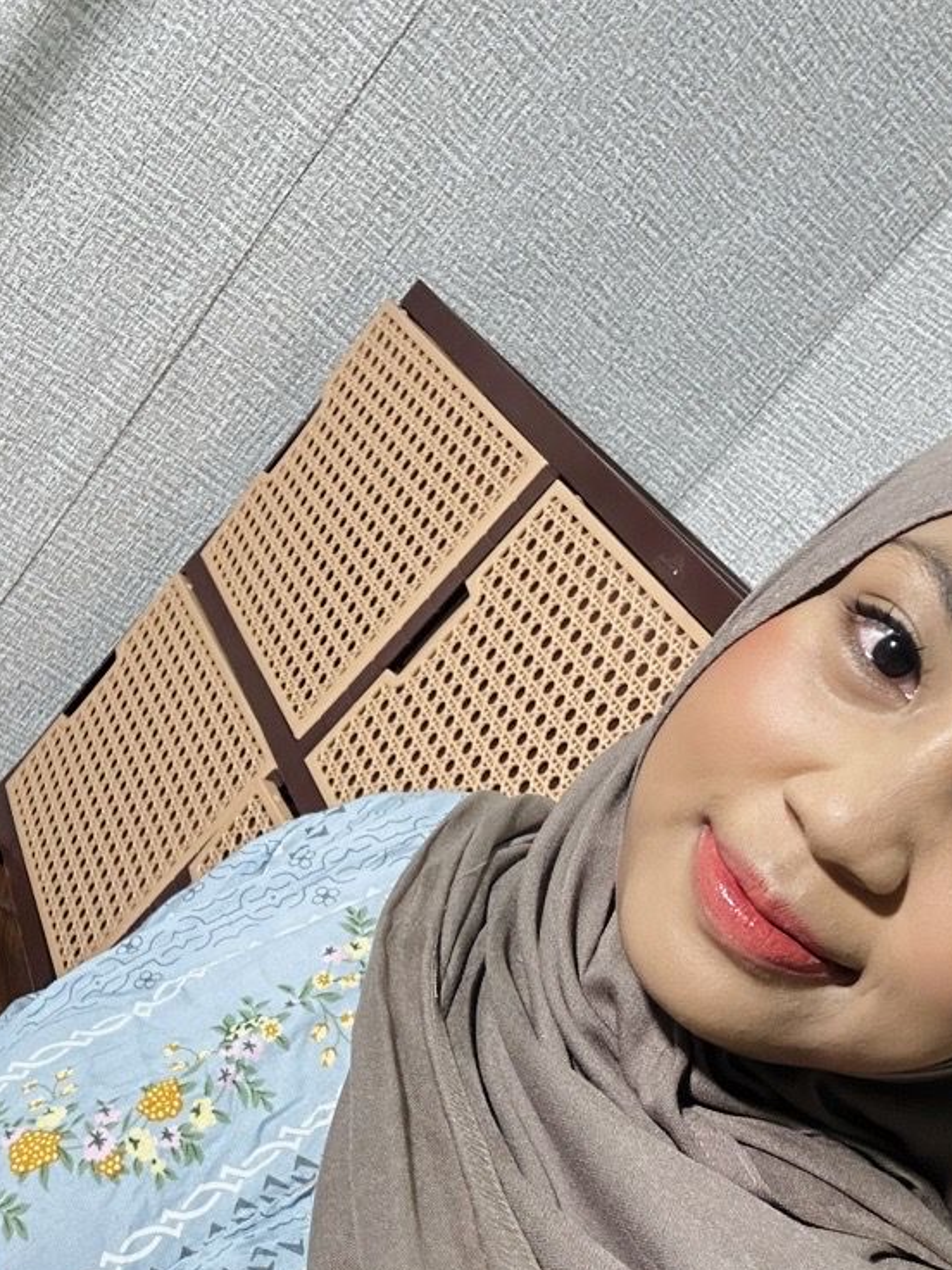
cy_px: 823
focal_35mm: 40
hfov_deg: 35.6
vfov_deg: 46.2
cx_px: 314
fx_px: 1467
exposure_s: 1/43
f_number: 1.9
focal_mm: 2.69
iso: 320
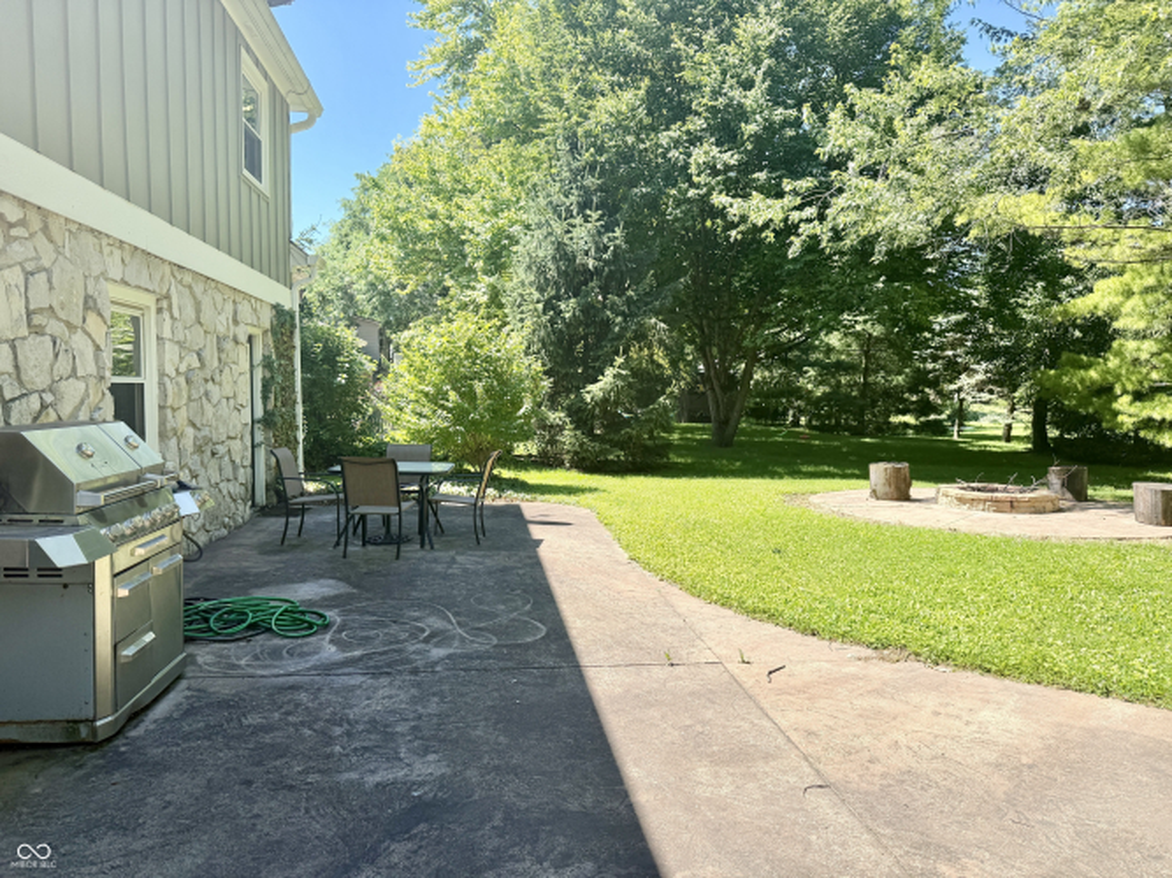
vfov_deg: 56.8
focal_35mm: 24
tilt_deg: -3.8
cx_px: 586
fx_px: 812
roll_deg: +0.5
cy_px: 439
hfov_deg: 71.6
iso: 80
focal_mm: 6.76
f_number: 1.78
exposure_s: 1/1689
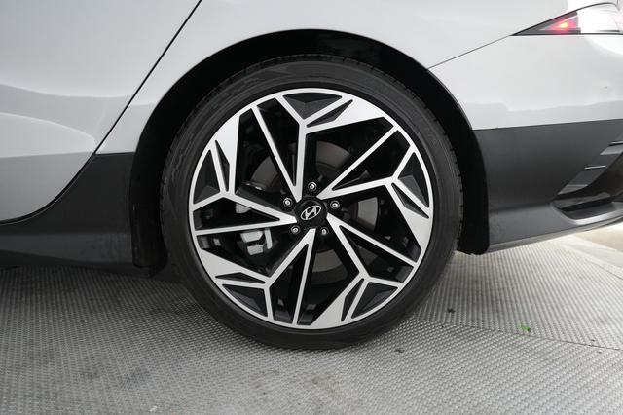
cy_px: 208
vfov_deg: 53.1
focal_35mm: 24
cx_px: 312
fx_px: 415
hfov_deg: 73.8
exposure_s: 1/160
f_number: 2.8
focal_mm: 24
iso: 4000
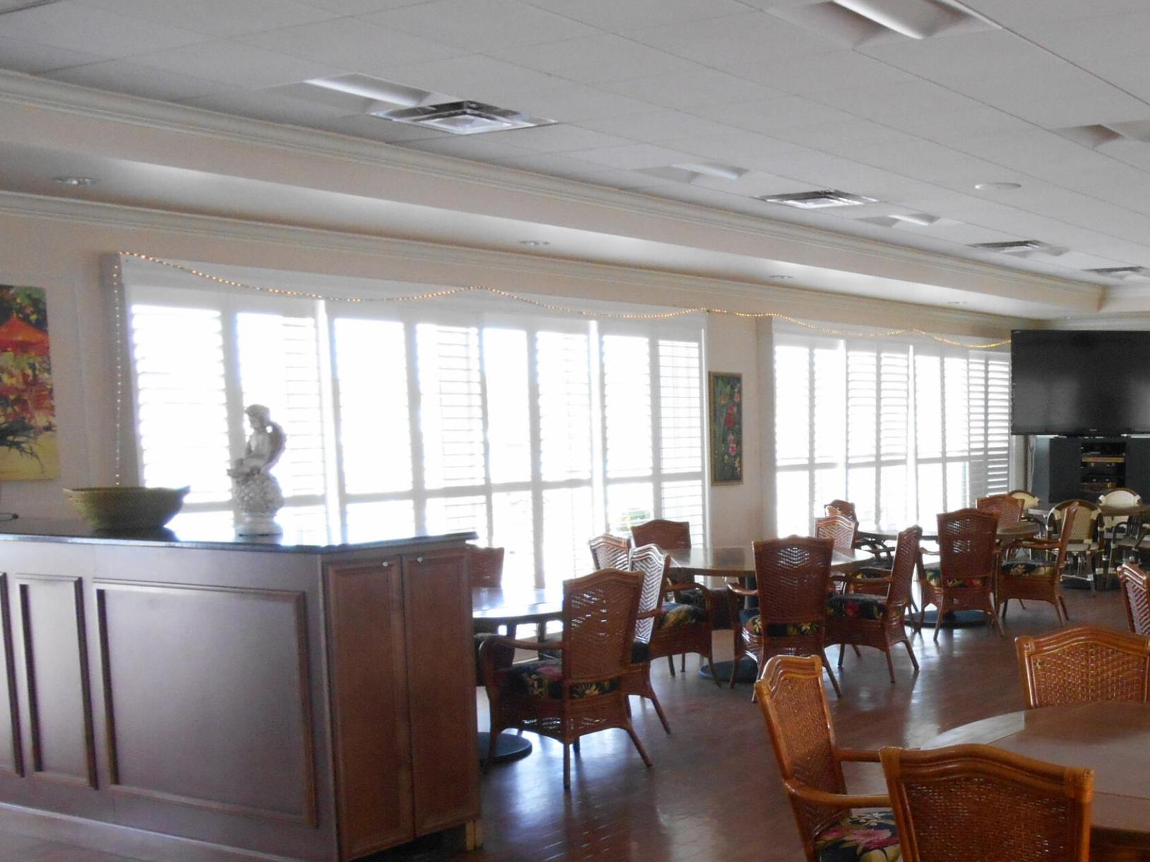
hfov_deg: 39.8
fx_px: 1528
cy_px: 686
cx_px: 893
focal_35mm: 46
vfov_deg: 30.8
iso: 320
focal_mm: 4.7
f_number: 3.4
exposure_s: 1/30
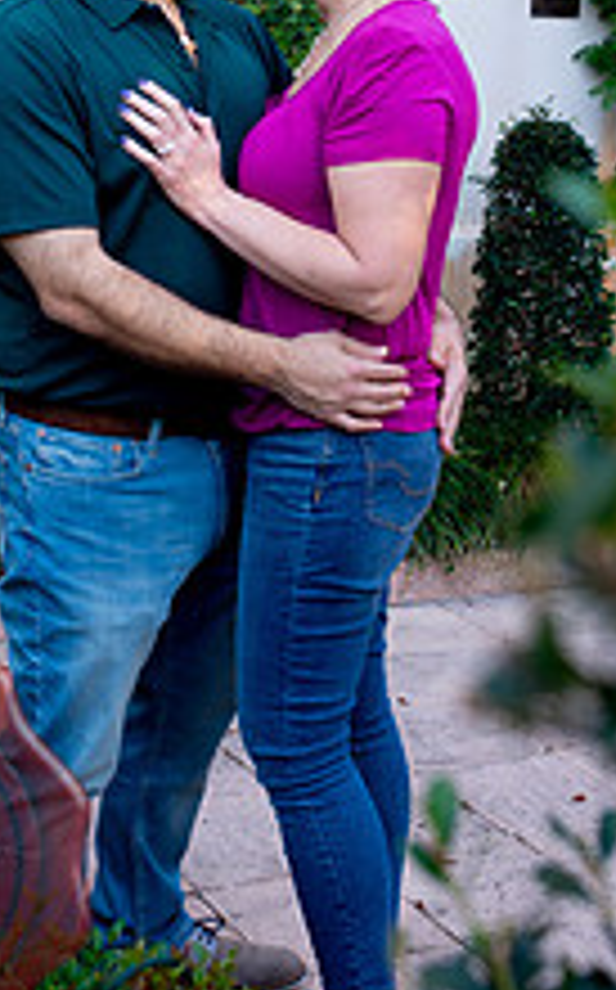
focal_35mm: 73
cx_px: 301
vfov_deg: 27.5
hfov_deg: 17.8
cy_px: 158
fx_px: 1966
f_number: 4.5
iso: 125
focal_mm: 35
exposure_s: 1/40
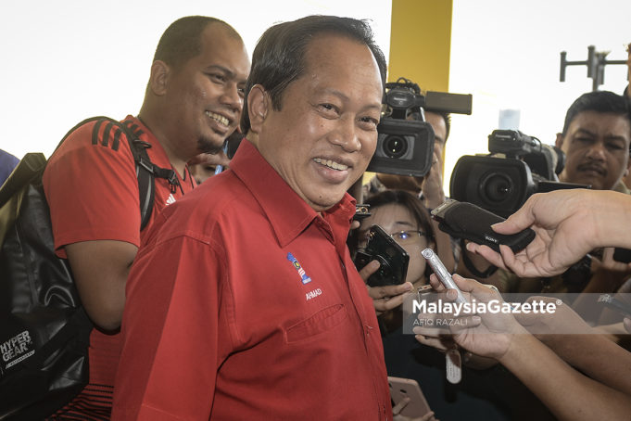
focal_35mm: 24
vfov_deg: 53.1
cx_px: 316
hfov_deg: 73.7
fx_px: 421
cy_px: 210
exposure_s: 1/200
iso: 160
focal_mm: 24
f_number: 4
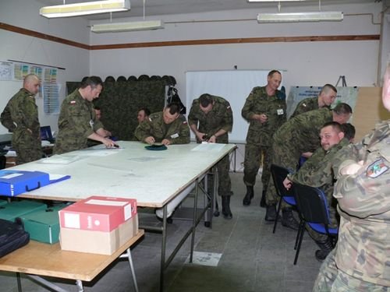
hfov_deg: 52.6
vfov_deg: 40.7
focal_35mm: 35
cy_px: 146
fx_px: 394
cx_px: 195
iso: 160
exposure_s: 1/30
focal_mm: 7.4
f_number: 2.8
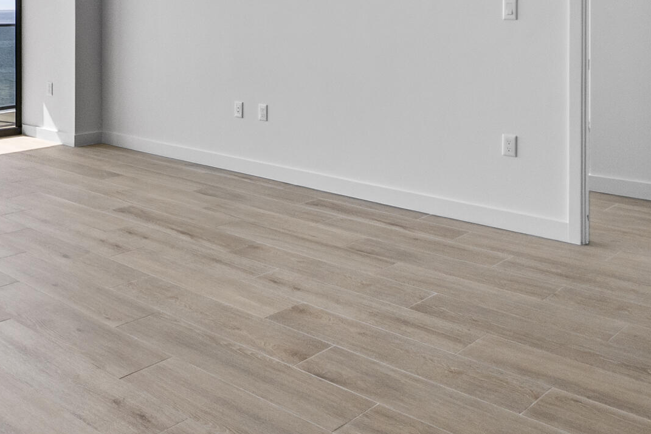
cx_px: 134
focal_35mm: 42
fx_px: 759
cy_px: 14
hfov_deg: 44.3
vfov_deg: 30.0
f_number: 11
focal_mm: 10
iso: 400
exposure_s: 1/3
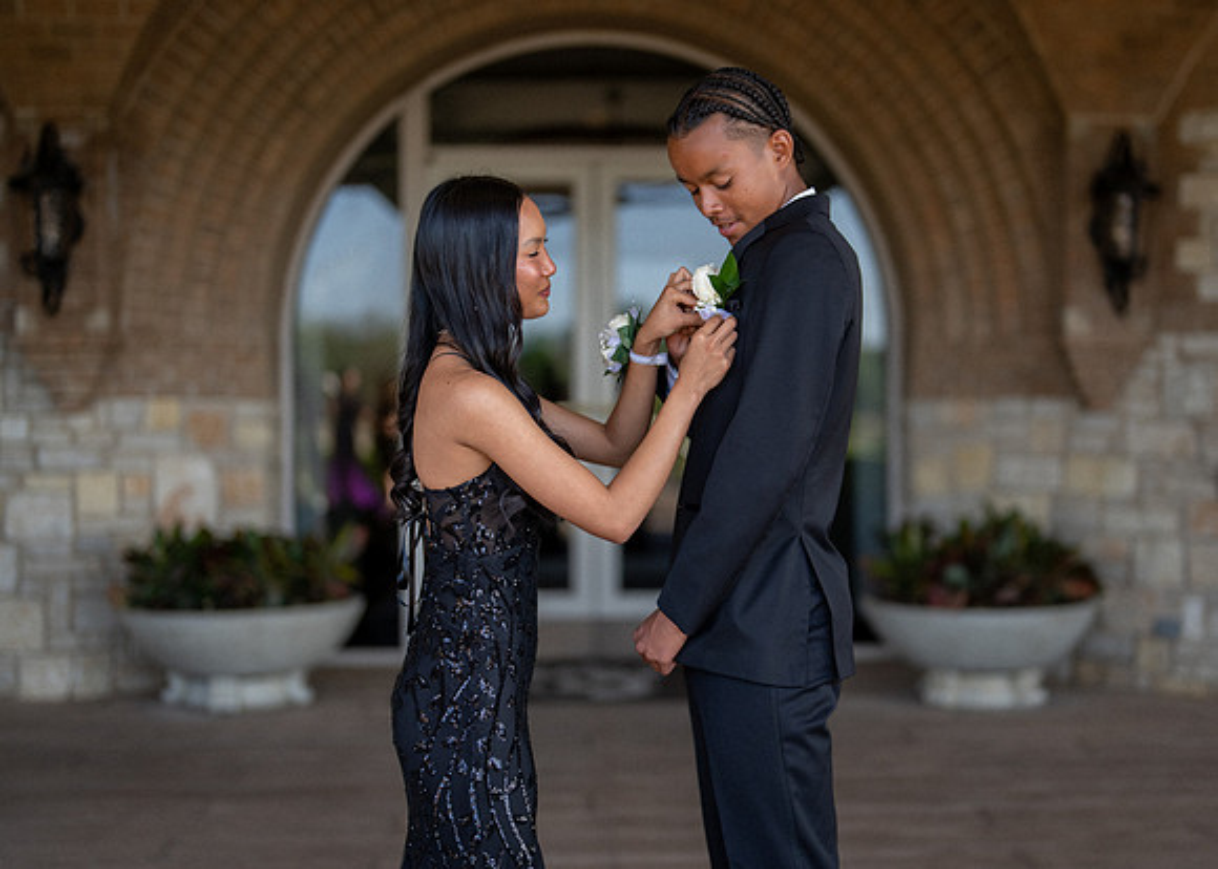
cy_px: 462
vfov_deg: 24.7
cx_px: 707
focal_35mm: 57
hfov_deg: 34.0
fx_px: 1985
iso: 160
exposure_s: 1/2000
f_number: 1.2
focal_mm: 50
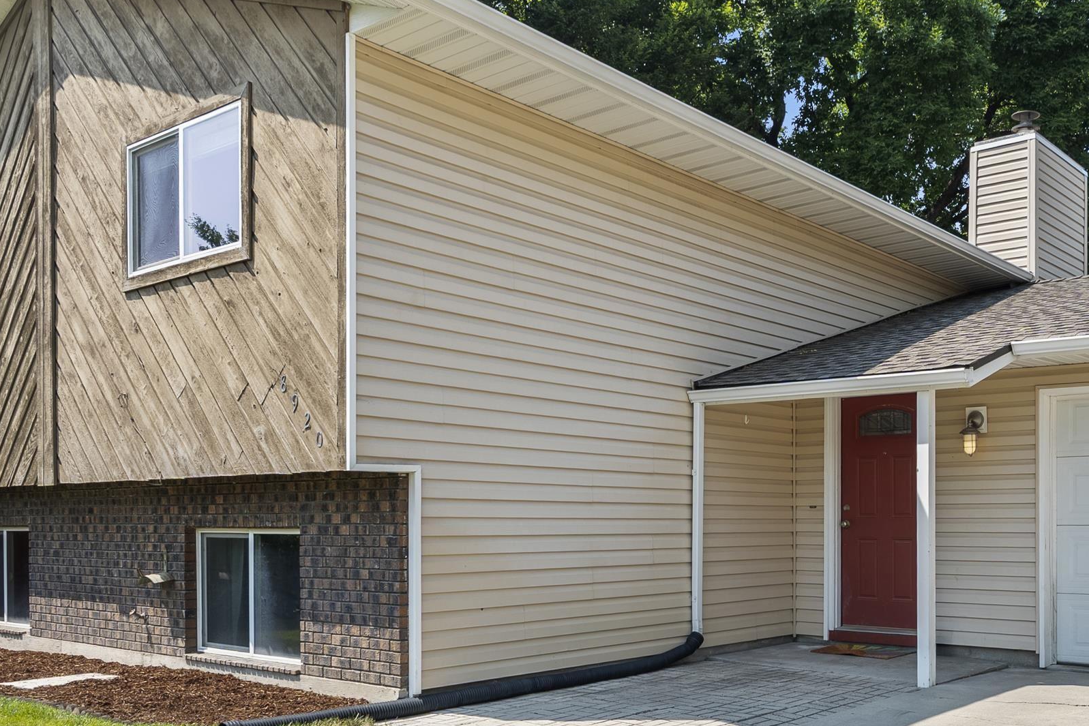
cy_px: 563
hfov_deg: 50.5
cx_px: 840
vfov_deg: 35.9
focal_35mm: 36
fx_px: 1089
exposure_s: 1/40
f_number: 7.1
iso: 125
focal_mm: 15.5
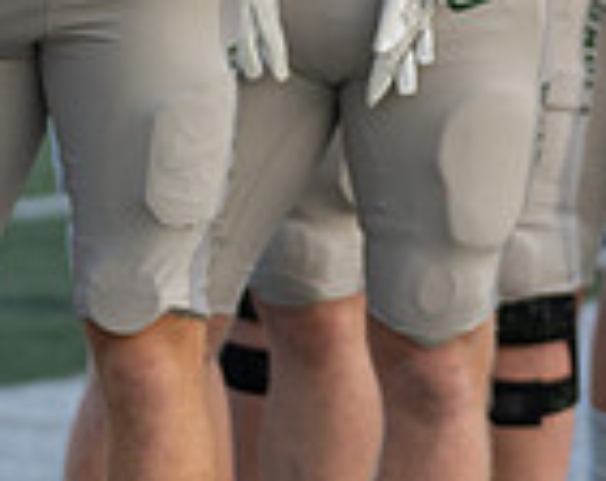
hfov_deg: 3.6
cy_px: -277
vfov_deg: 2.8
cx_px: 174
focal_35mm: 543
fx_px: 9712
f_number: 2.8
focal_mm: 112
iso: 200
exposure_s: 1/320
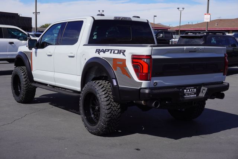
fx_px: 357
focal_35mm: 54
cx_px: 119
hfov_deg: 36.8
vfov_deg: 25.1
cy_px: 80
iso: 100
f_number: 11
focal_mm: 36
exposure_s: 1/200
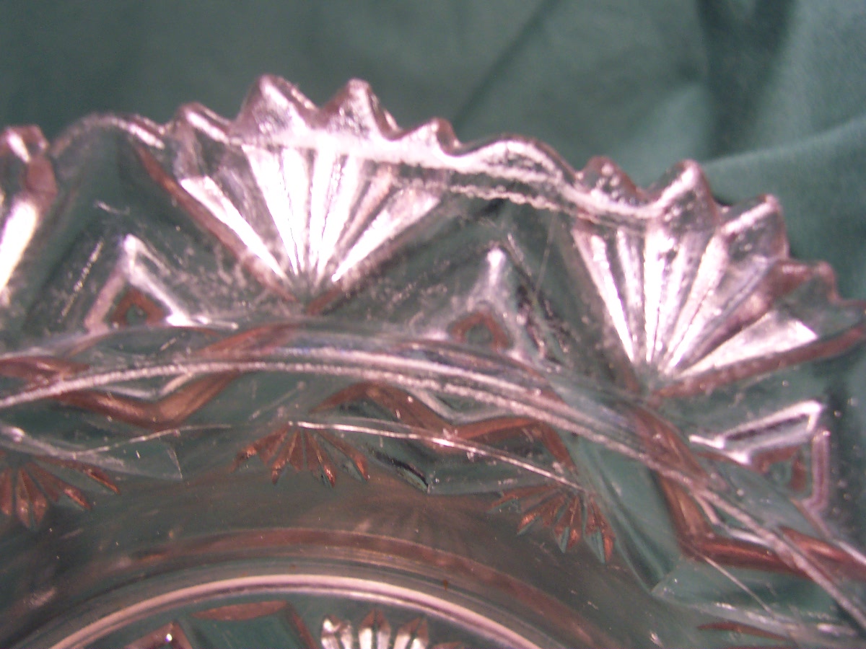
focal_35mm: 37
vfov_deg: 38.7
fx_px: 926
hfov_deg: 50.1
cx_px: 433
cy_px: 324
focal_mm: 5.6
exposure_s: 1/45
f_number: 2.8
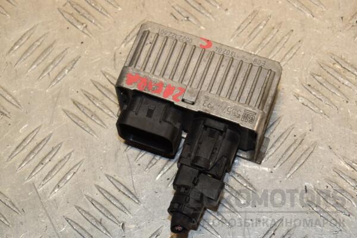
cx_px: 178
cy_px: 119
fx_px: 1041
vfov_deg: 13.0
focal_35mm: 105
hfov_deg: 19.5
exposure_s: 1/200
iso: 800
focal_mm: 70
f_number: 11
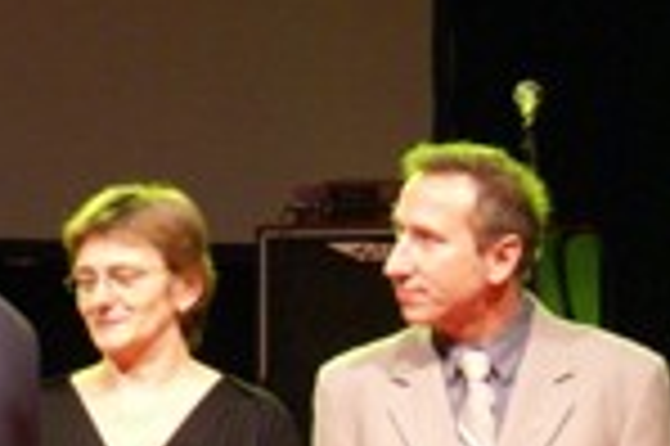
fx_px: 6562
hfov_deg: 5.8
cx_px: -198
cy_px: 216
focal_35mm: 353
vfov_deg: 3.9
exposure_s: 1/25
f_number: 5.6
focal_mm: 50
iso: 800
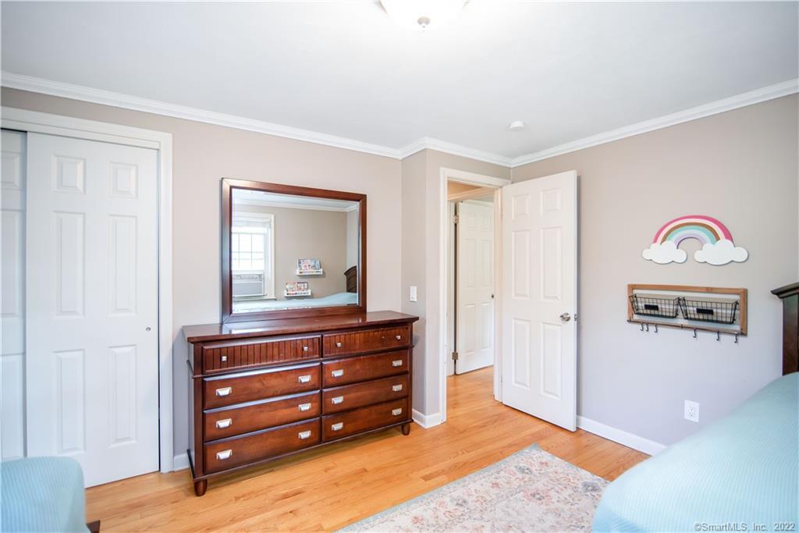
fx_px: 355
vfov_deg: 73.8
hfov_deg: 96.7
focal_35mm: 16
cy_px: 266
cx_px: 400
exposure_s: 1/60
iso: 800
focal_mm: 16
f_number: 2.8
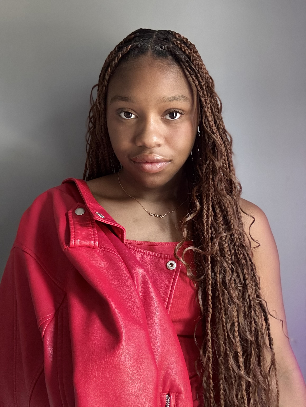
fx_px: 354
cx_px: 153
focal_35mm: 30
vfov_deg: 60.0
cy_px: 204
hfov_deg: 46.8
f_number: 1.9
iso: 400
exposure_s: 1/30
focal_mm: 2.69
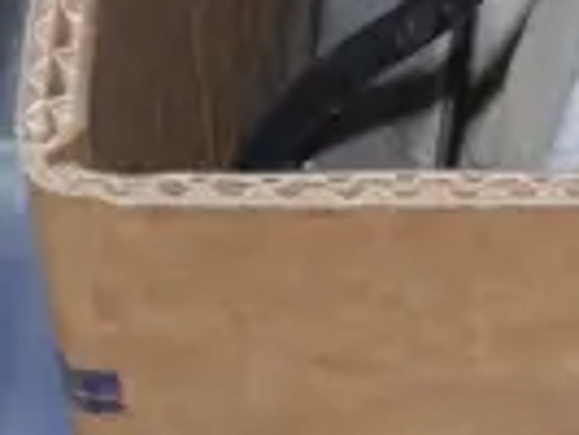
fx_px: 8773
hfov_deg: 3.6
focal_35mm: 524
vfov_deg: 2.8
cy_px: -672
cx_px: 2103
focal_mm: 34
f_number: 5.4
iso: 1600
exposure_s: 1/80
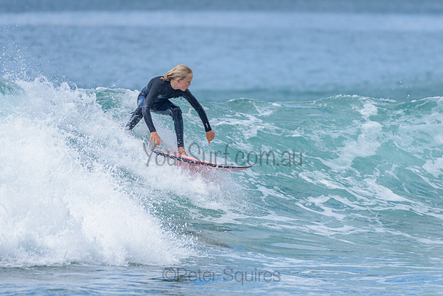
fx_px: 7549
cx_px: 225
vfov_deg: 2.2
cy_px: 114
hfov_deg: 3.4
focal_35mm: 613
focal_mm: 500
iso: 560
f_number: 5.6
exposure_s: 1/2000
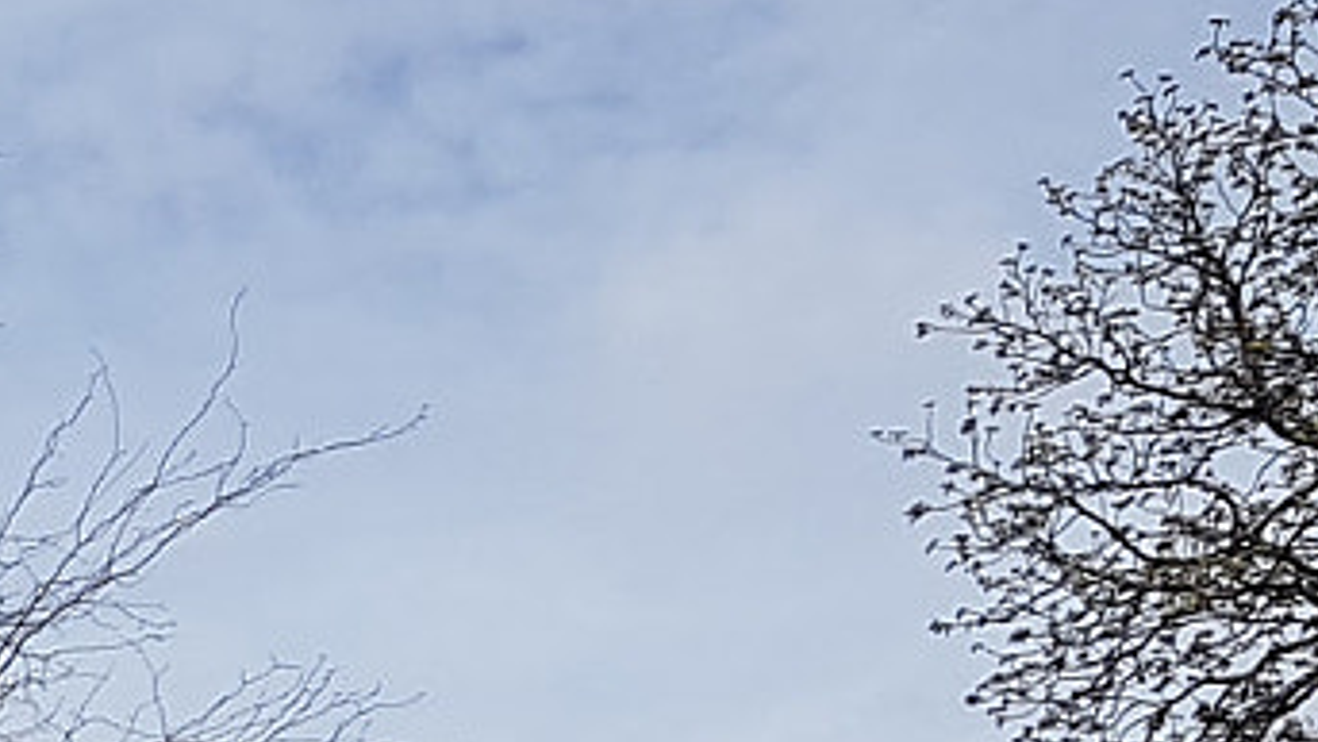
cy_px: 1461
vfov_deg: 8.7
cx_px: -1360
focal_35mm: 132
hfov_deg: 13.7
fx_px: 4614
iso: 40
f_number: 1.7
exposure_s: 1/2984
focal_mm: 4.2
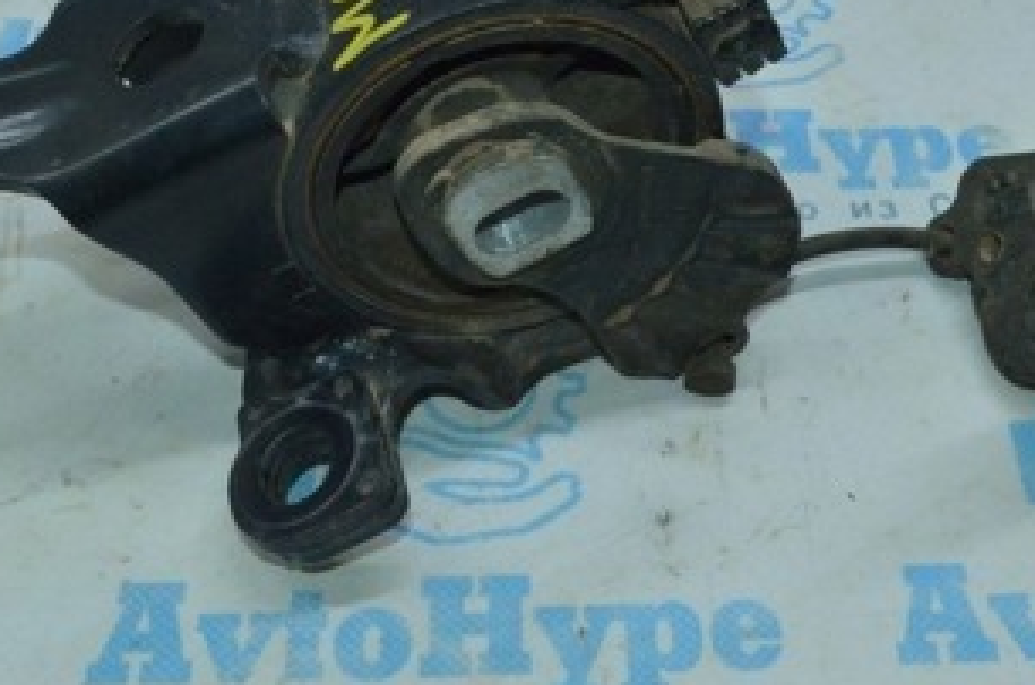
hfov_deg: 31.9
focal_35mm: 63
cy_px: 86
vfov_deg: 21.1
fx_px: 1807
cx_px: 587
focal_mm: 20
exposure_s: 1/50
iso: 1400
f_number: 16
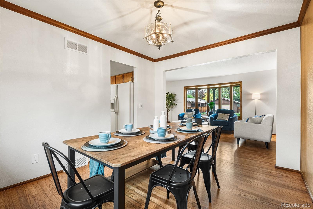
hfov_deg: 95.0
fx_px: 144
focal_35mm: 16
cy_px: 104
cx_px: 156
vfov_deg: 72.1
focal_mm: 16.5
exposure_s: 2.5
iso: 200
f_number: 8
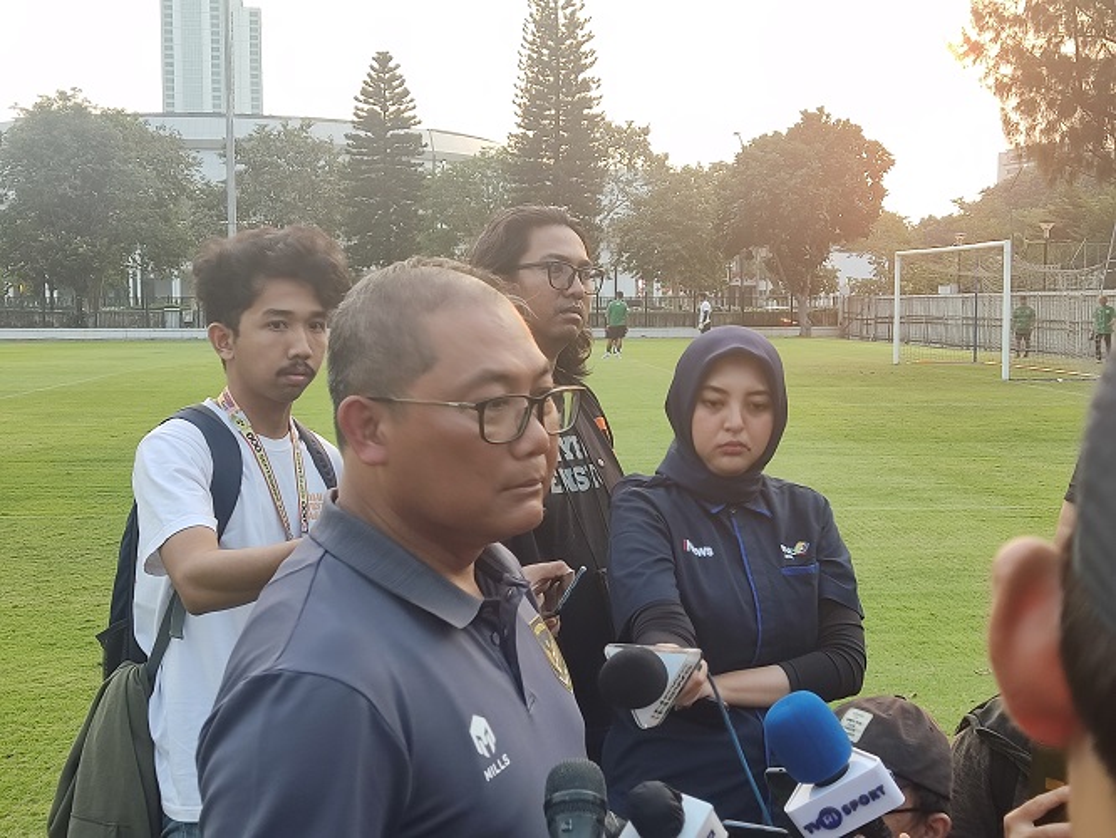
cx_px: 558
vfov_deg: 29.7
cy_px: 419
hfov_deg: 38.9
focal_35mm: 49
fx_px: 1580
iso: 56
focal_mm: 4.71
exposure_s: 1/100
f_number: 1.79
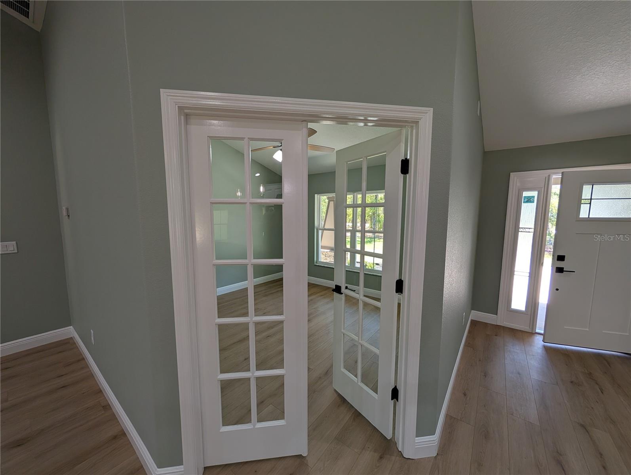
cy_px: 238
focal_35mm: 12
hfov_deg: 110.5
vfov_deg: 94.6
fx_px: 219
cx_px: 316
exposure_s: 1/124
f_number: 1.7
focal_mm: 2.02
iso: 62
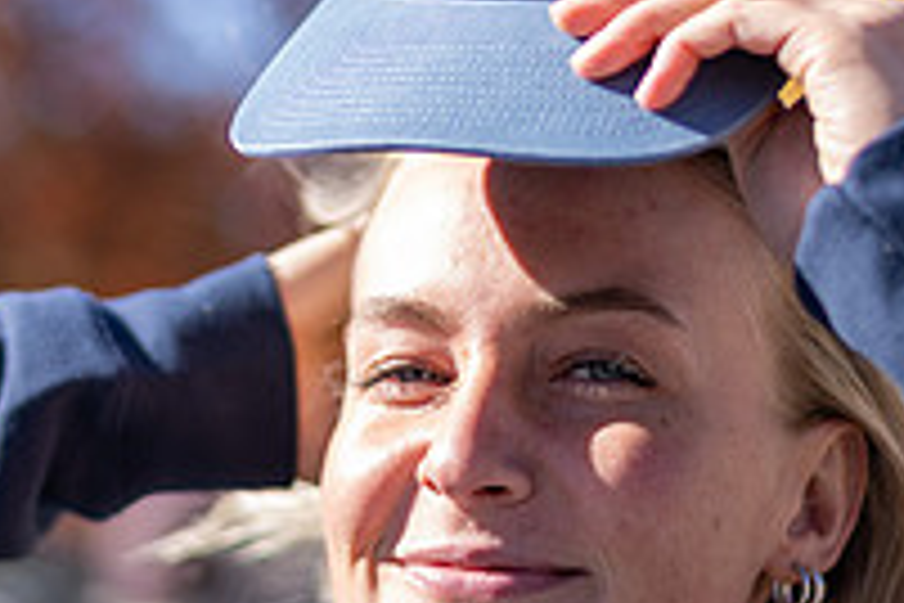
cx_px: 198
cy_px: 178
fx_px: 3616
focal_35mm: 144
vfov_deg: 9.5
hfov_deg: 14.2
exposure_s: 1/1600
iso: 100
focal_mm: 50
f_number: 1.8
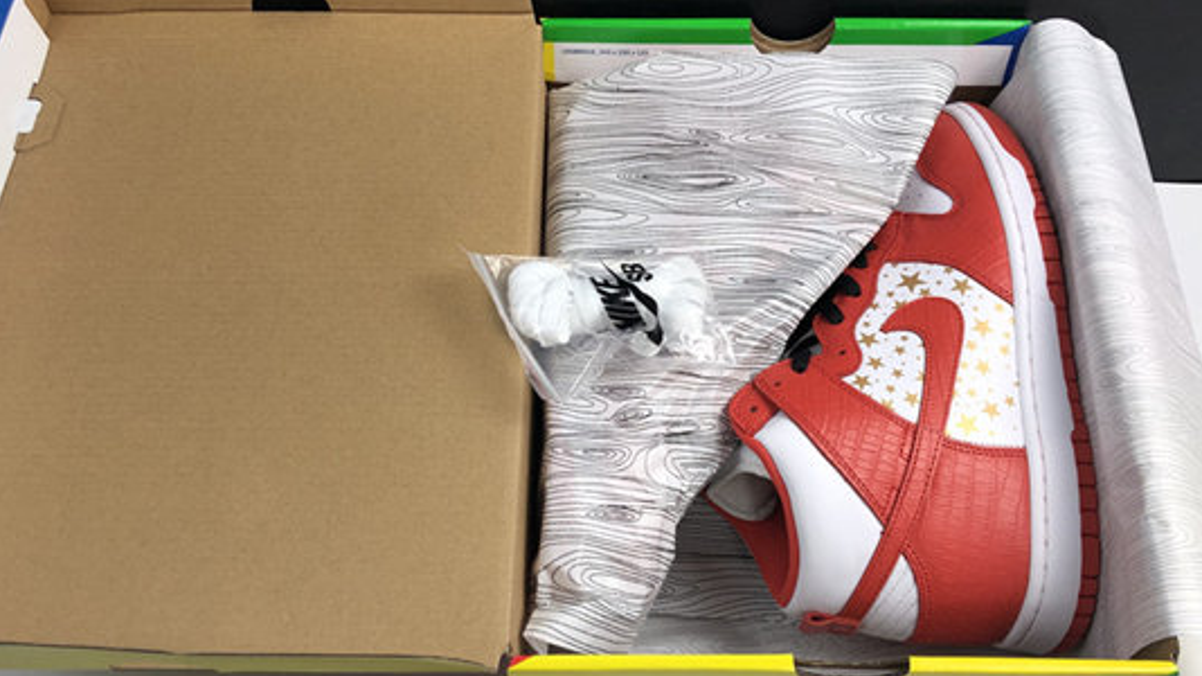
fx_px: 1275
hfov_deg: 50.5
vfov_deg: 29.5
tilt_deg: -56.0
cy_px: 427
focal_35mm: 40
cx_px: 587
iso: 20
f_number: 1.8
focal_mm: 4
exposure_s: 1/101
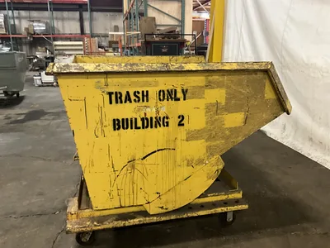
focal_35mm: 29
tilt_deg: -14.0
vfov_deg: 48.2
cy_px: 124
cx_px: 165
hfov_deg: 61.7
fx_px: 276
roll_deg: -1.0
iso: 320
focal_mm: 3
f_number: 1.8
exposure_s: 1/50
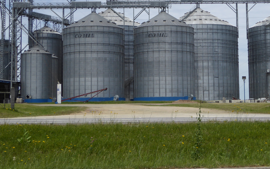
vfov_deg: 15.3
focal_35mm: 85
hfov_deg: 24.3
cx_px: 155
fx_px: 625
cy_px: 50
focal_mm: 9.6
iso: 80
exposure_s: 1/1000
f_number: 4.1
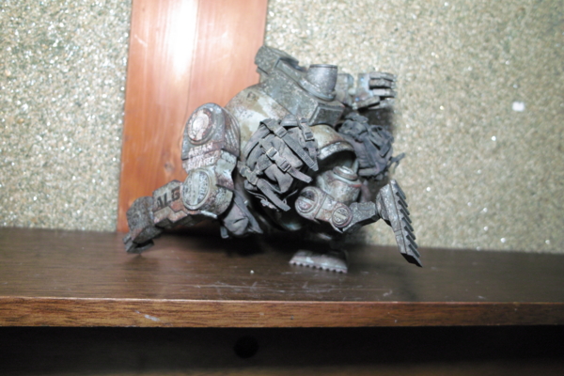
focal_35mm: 28
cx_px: 282
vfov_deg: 46.4
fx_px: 439
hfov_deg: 65.5
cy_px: 188
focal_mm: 16.6
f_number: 4
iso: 200
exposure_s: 1/6
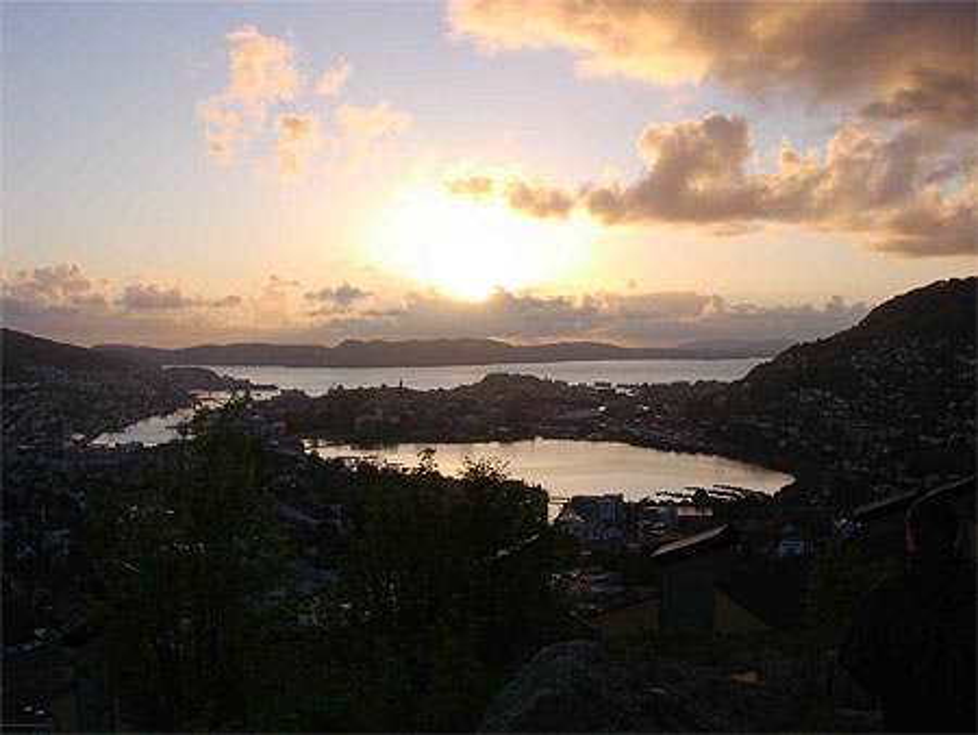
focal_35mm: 38
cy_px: 368
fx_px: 1074
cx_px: 489
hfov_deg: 49.0
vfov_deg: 37.8
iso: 79
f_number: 4.8
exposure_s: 1/418
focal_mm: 7.8
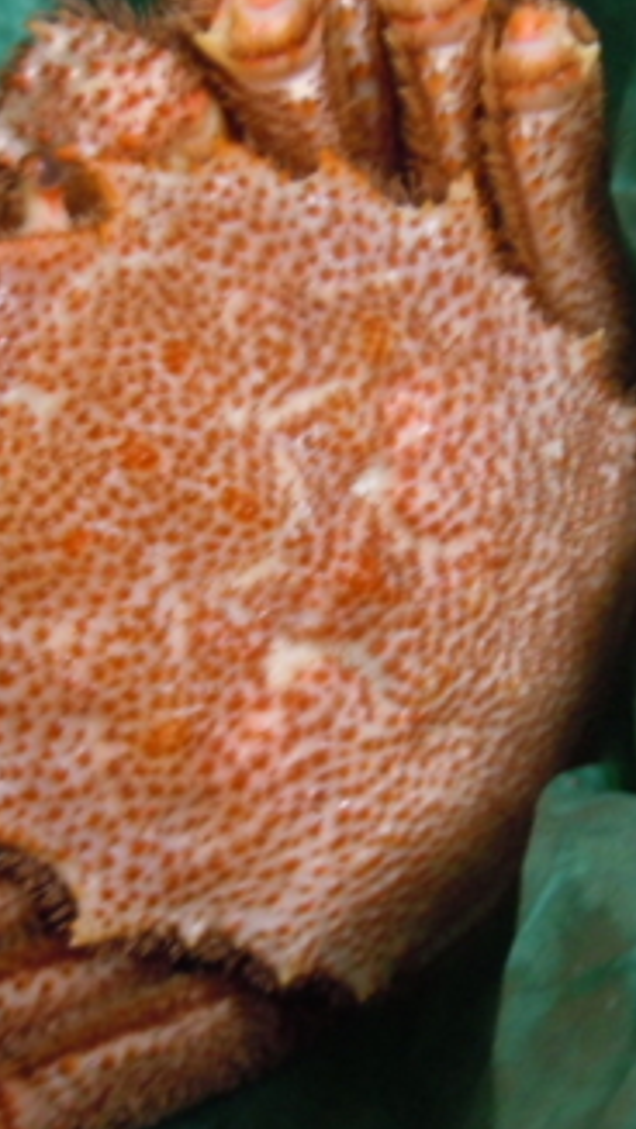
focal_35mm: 60
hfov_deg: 19.9
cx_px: 142
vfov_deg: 34.9
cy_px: 539
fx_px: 1798
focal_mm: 5.4
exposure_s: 1/6
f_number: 3.5
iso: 400
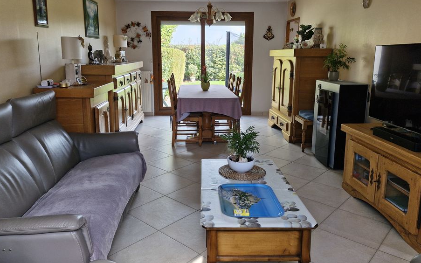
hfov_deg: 68.4
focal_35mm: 27
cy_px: 111
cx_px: 213
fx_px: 310
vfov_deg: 45.9
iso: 80
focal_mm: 5.54
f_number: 1.8
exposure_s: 1/180
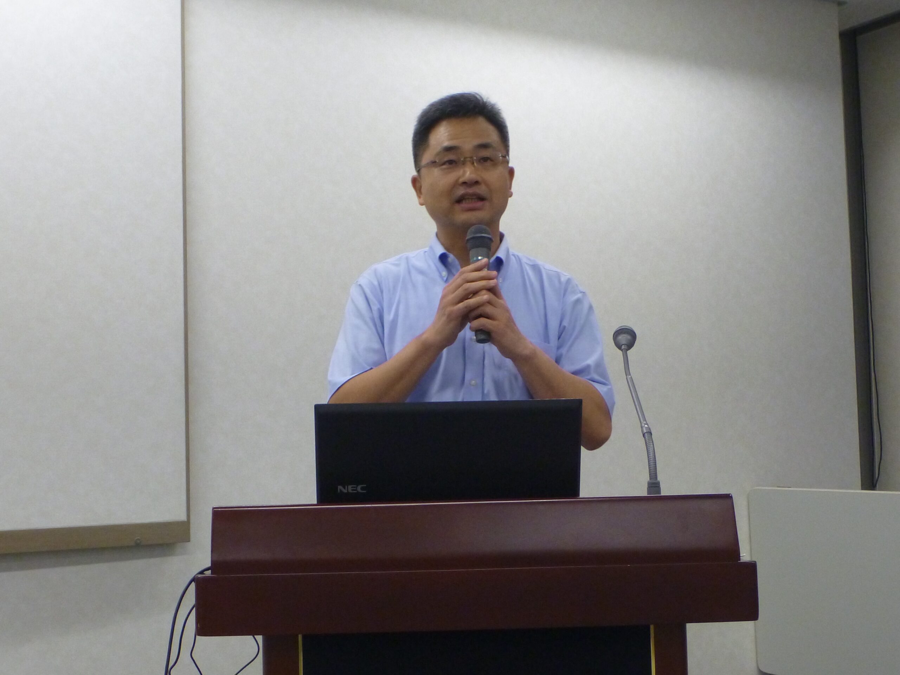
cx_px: 450
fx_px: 988
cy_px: 338
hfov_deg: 49.0
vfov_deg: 37.7
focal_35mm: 38
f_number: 4
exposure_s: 1/40
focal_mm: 6.8
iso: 400
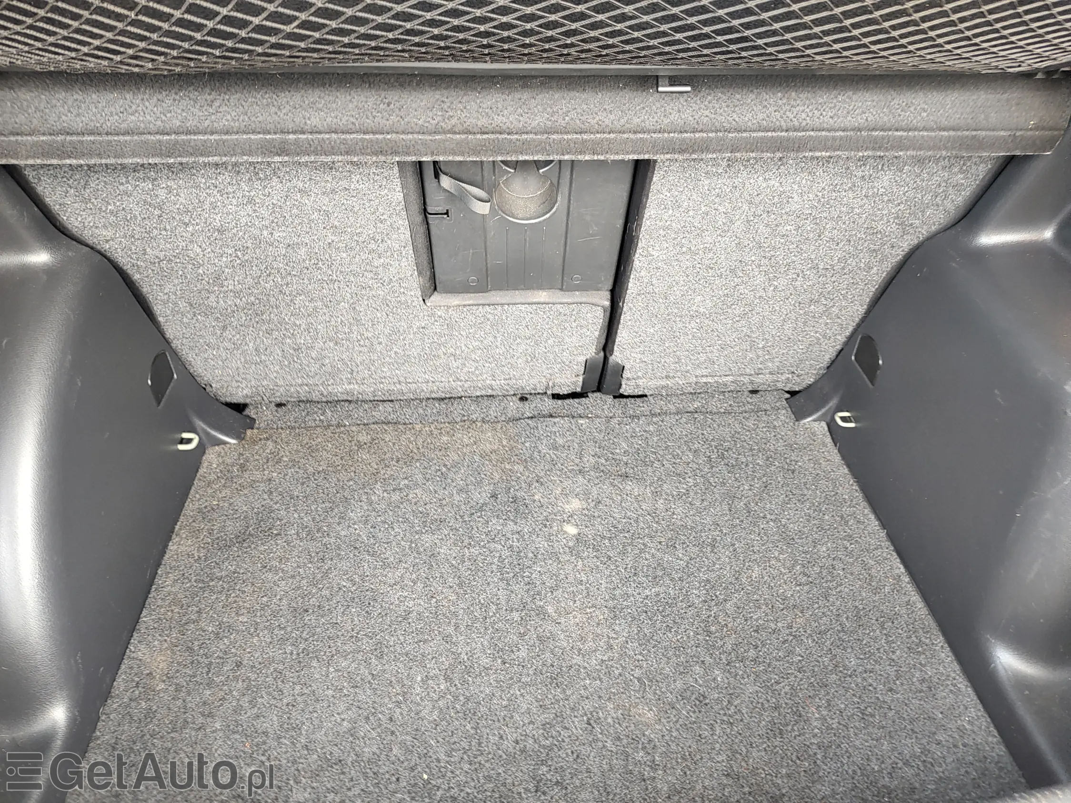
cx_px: 536
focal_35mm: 23
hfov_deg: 73.9
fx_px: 712
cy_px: 402
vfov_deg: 58.9
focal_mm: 5.56
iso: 434
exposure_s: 1/100
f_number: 1.8
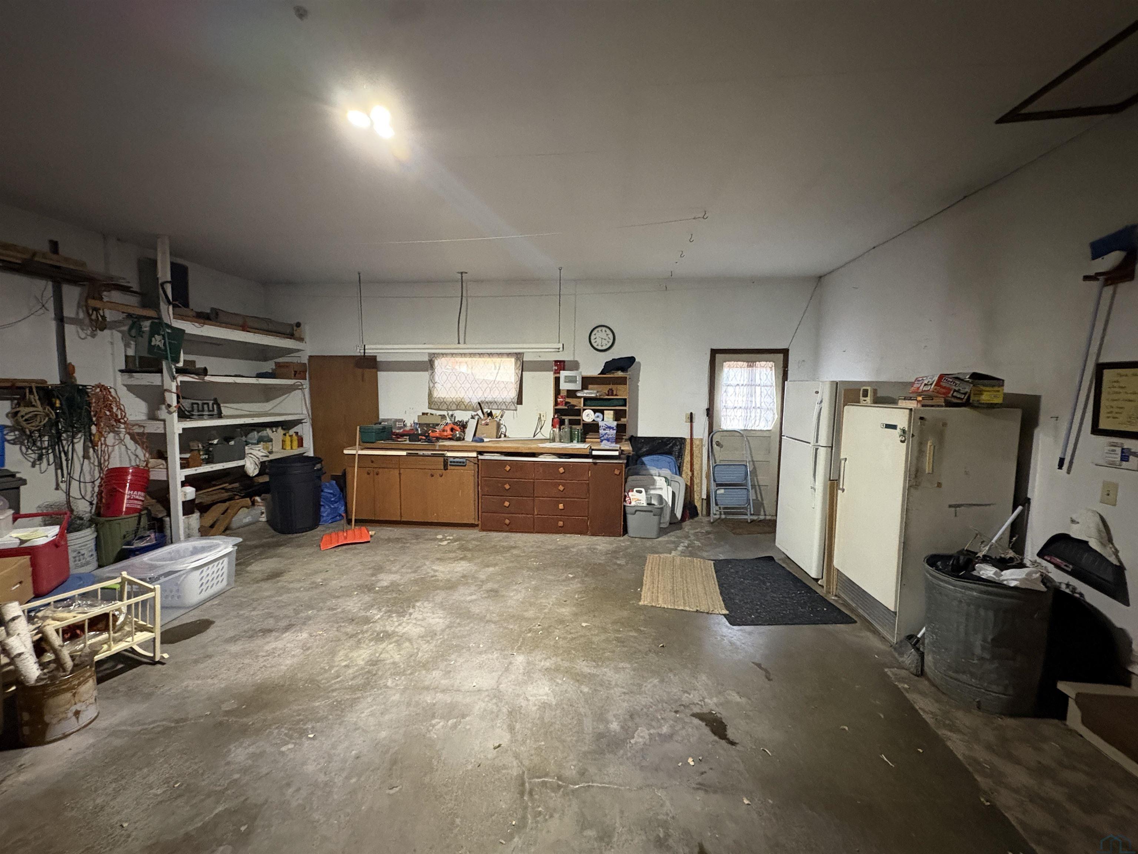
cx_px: 569
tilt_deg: -3.2
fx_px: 460
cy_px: 427
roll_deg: -0.6
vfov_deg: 85.7
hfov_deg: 102.1
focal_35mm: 14
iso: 1000
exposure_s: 1/30
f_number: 2.2
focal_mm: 2.22
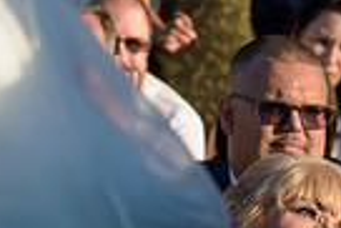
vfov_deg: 4.6
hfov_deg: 6.9
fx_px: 2826
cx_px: 306
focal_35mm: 298
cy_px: 279
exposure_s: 1/1600
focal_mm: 70
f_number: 3.2
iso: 200
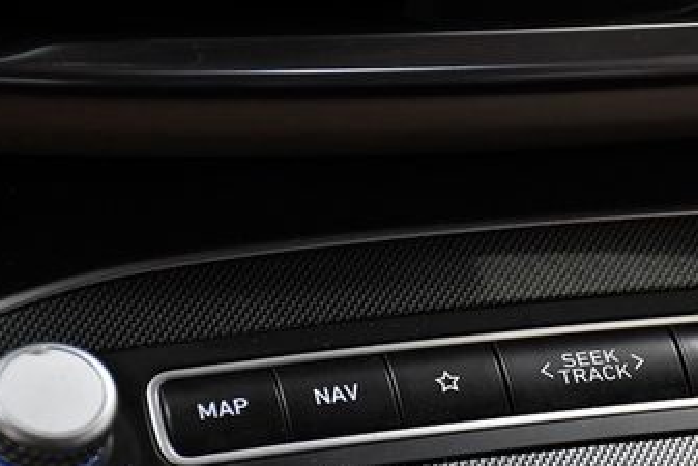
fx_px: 3317
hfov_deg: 12.0
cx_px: 582
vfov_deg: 8.0
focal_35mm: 171
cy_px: 426
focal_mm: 60
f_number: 5
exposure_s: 1/400
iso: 2500
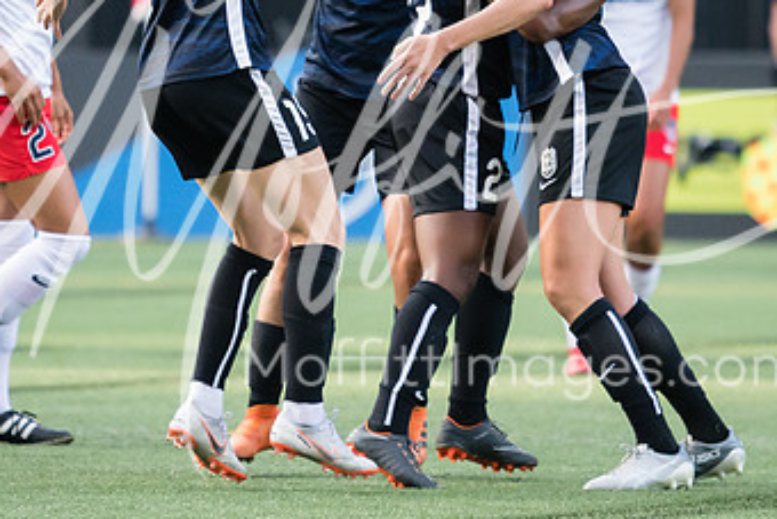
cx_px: 407
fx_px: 14769
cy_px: 102
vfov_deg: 2.0
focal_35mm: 684
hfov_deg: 3.0
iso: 2800
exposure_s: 1/2500
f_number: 2.8
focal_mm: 200
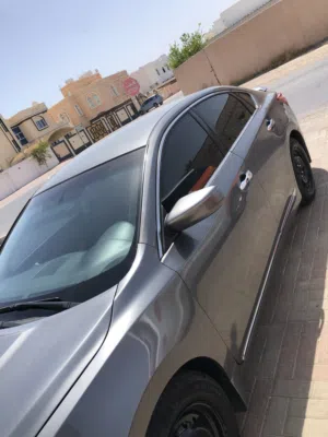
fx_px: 354
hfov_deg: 49.7
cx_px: 164
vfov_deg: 63.4
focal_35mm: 28
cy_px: 218
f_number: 1.8
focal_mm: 4
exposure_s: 1/1779
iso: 20
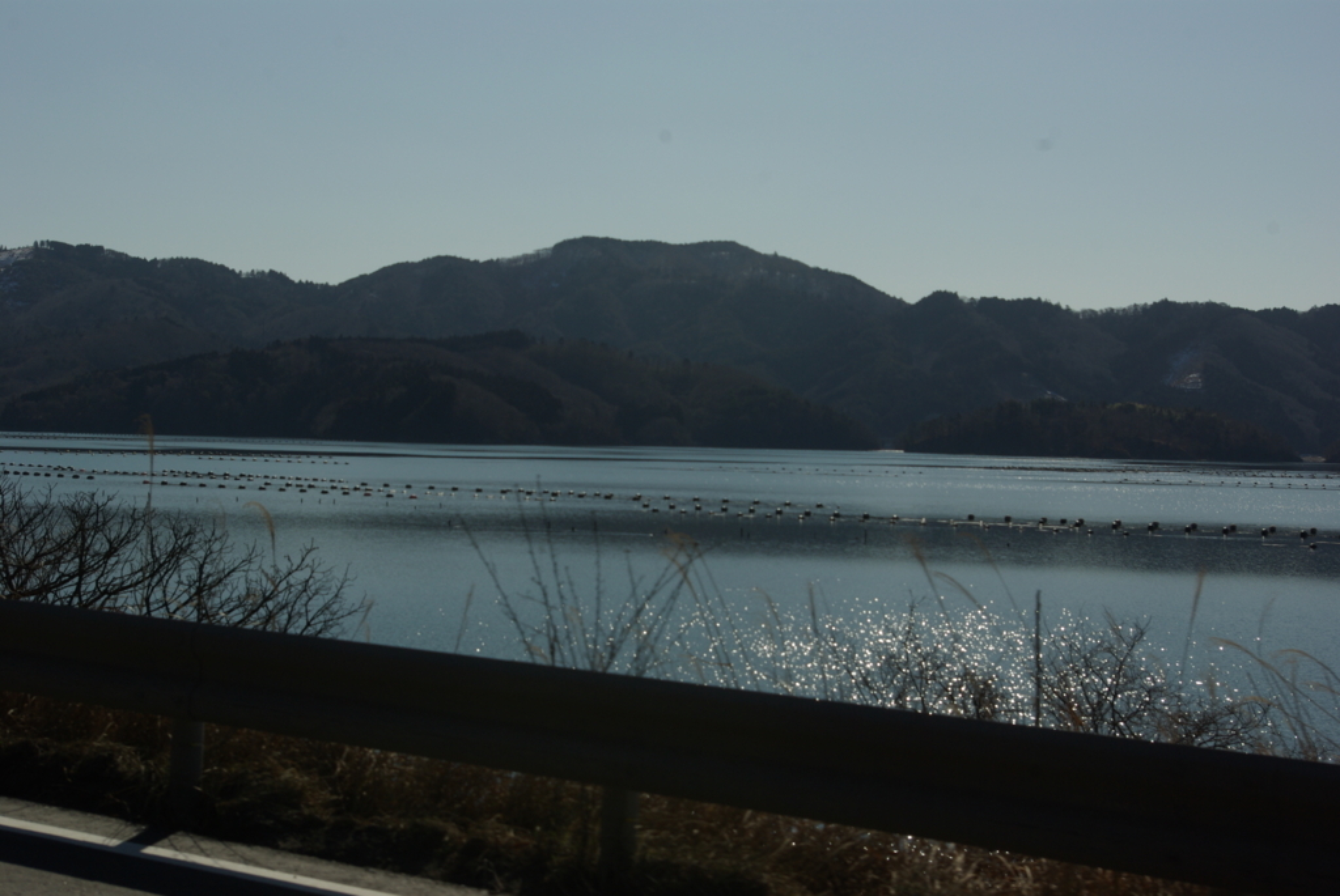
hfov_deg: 33.4
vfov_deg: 22.7
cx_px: 670
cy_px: 448
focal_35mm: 60
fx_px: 2236
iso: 100
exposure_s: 1/500
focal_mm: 40
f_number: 9.5
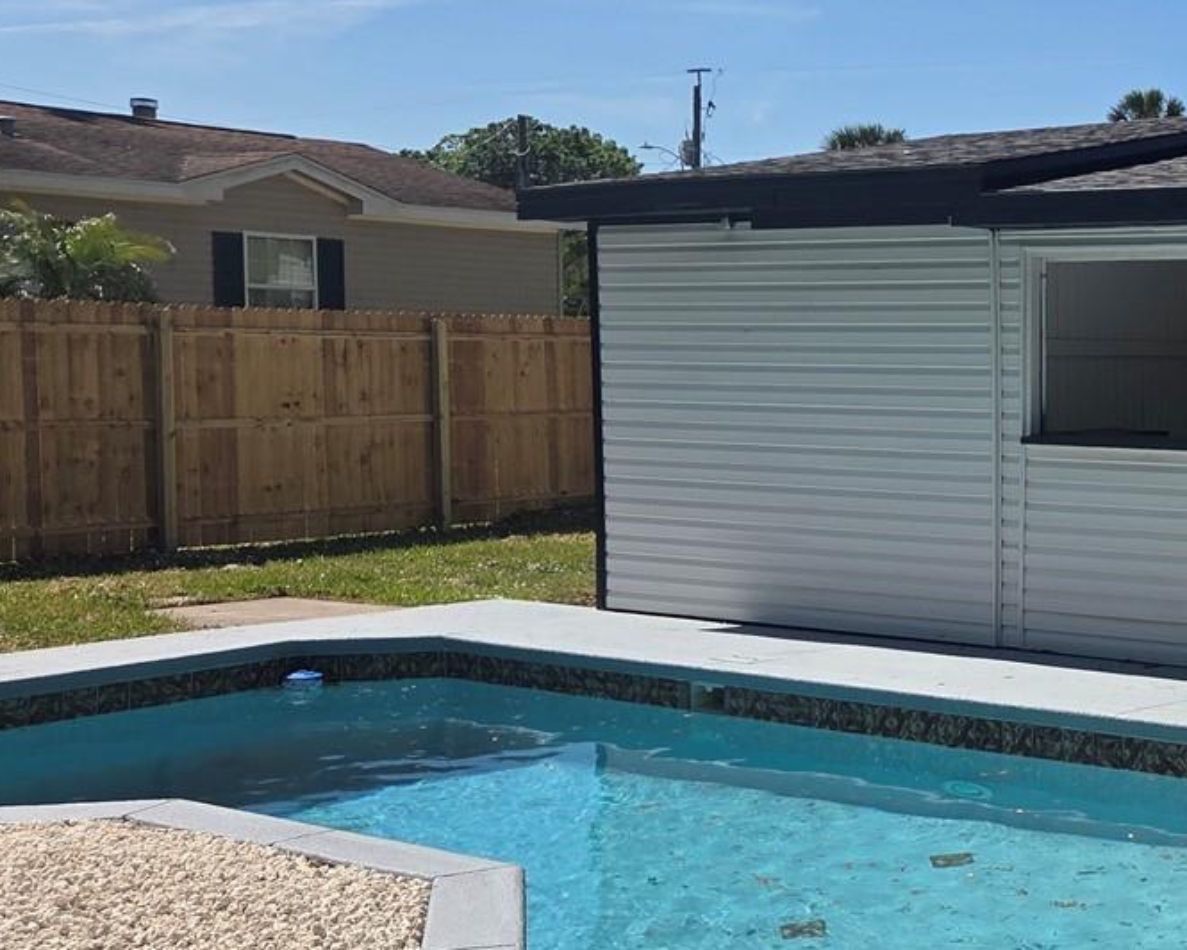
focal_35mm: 54
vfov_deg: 28.1
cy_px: 514
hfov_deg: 31.8
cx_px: 1216
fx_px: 1897
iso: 80
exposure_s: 1/7075
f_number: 1.8
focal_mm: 5.4
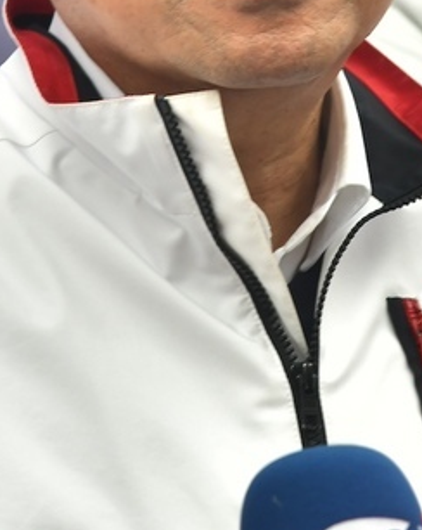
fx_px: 6054
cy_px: -137
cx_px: 251
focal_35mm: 387
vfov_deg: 5.0
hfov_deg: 4.0
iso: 560
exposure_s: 1/160
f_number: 6.3
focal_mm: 105
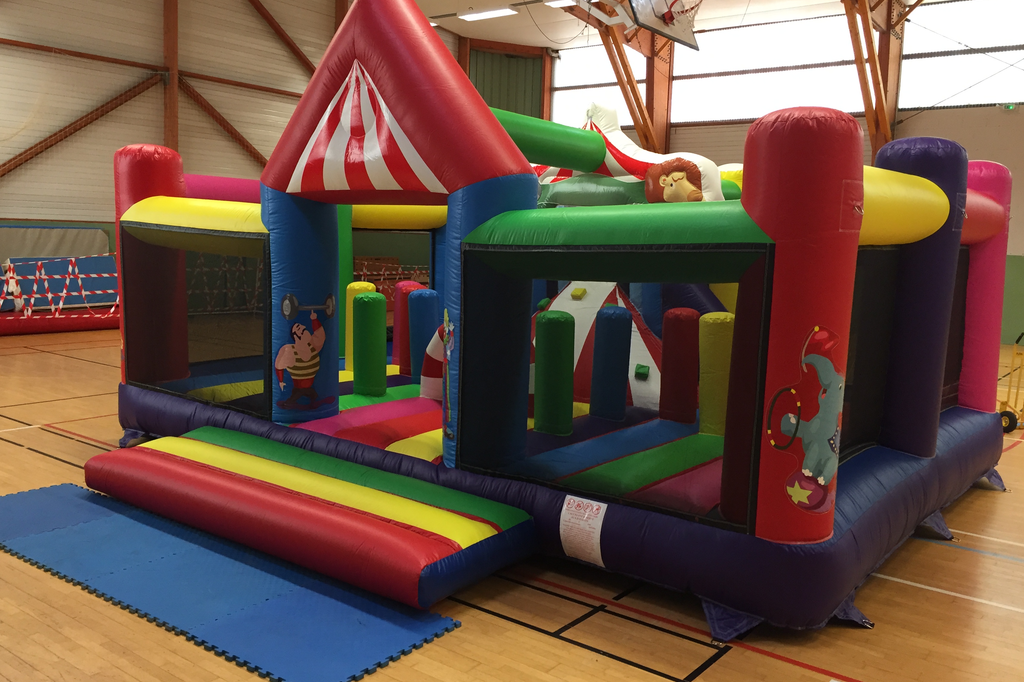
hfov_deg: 60.3
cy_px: 316
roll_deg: -1.5
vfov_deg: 42.3
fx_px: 882
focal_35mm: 31
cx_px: 506
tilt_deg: -4.7
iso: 64
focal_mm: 4.15
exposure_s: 1/33
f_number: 2.2
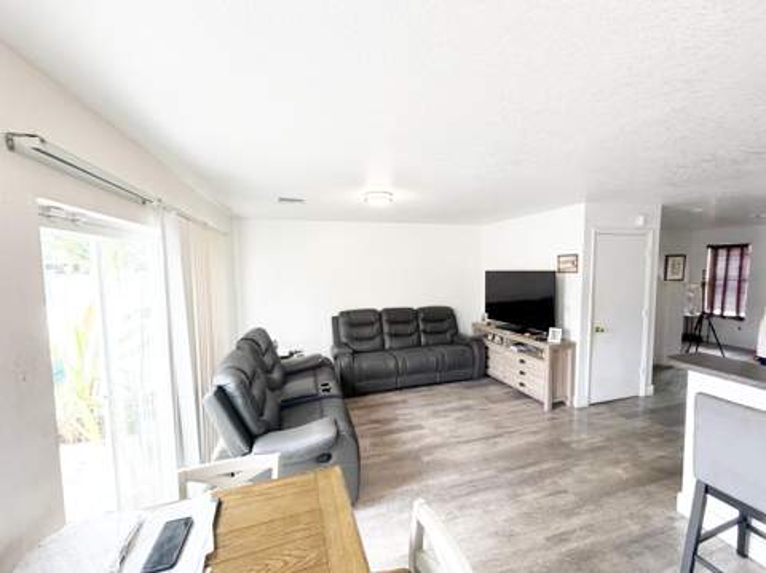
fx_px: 309
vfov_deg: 85.6
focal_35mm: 14
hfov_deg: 102.1
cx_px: 383
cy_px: 286
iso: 160
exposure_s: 1/120
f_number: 2.2
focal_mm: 2.22
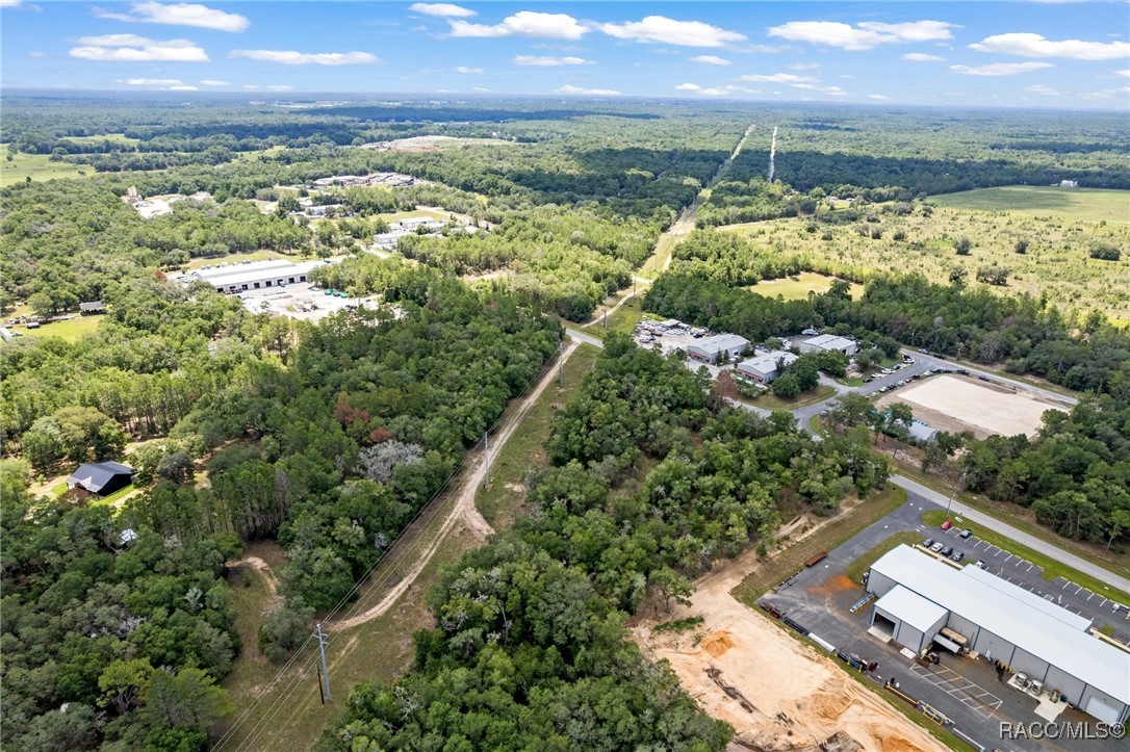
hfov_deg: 78.6
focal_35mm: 22
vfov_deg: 57.2
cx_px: 565
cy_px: 376
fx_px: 690
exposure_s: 1/1000
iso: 100
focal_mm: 8.38
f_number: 2.8
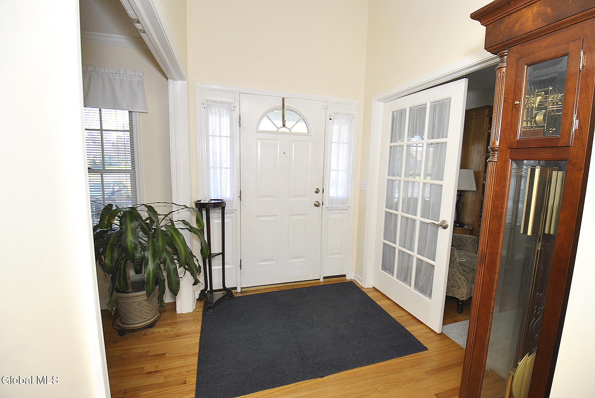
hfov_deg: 100.3
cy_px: 199
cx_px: 298
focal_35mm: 15
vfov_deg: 77.5
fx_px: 248
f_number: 3.5
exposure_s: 1/200
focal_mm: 10
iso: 400
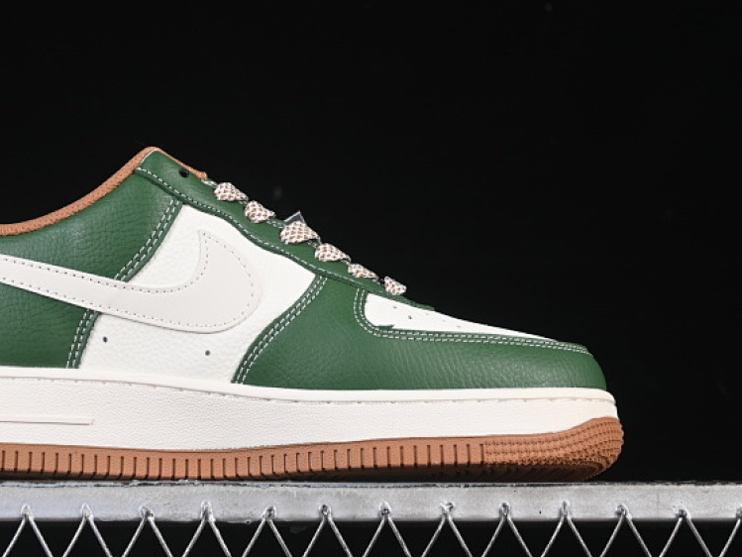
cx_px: 251
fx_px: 2230
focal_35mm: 104
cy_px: 264
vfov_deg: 14.2
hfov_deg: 18.8
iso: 160
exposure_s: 1/125
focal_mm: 50
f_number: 7.1
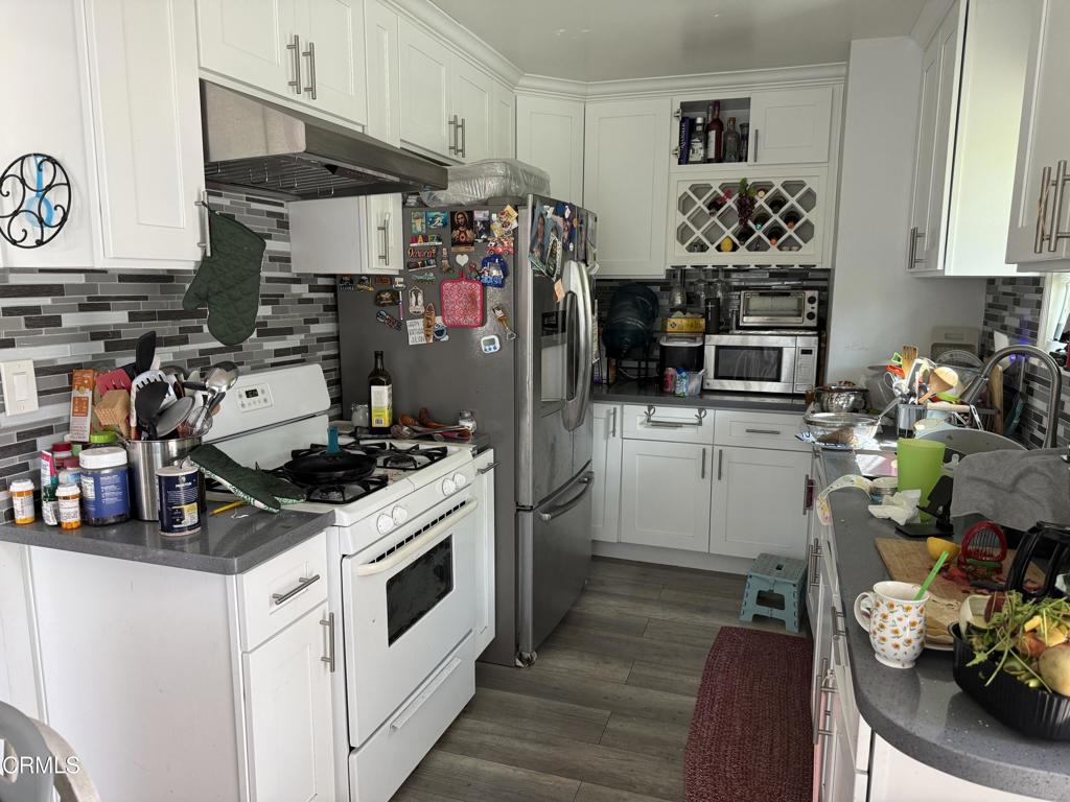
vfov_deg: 56.8
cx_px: 535
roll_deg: -0.5
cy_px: 401
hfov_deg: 71.6
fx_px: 742
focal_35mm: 24
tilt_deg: -8.2
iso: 200
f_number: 1.78
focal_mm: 6.76
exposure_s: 1/121
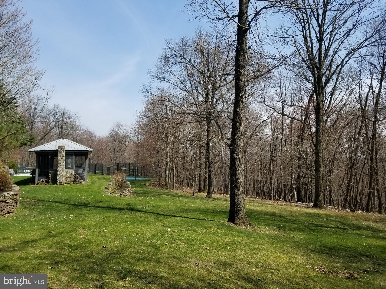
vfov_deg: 53.1
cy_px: 144
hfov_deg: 67.3
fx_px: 290
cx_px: 193
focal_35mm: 26
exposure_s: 1/2104
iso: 50
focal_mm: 4.25
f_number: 1.7
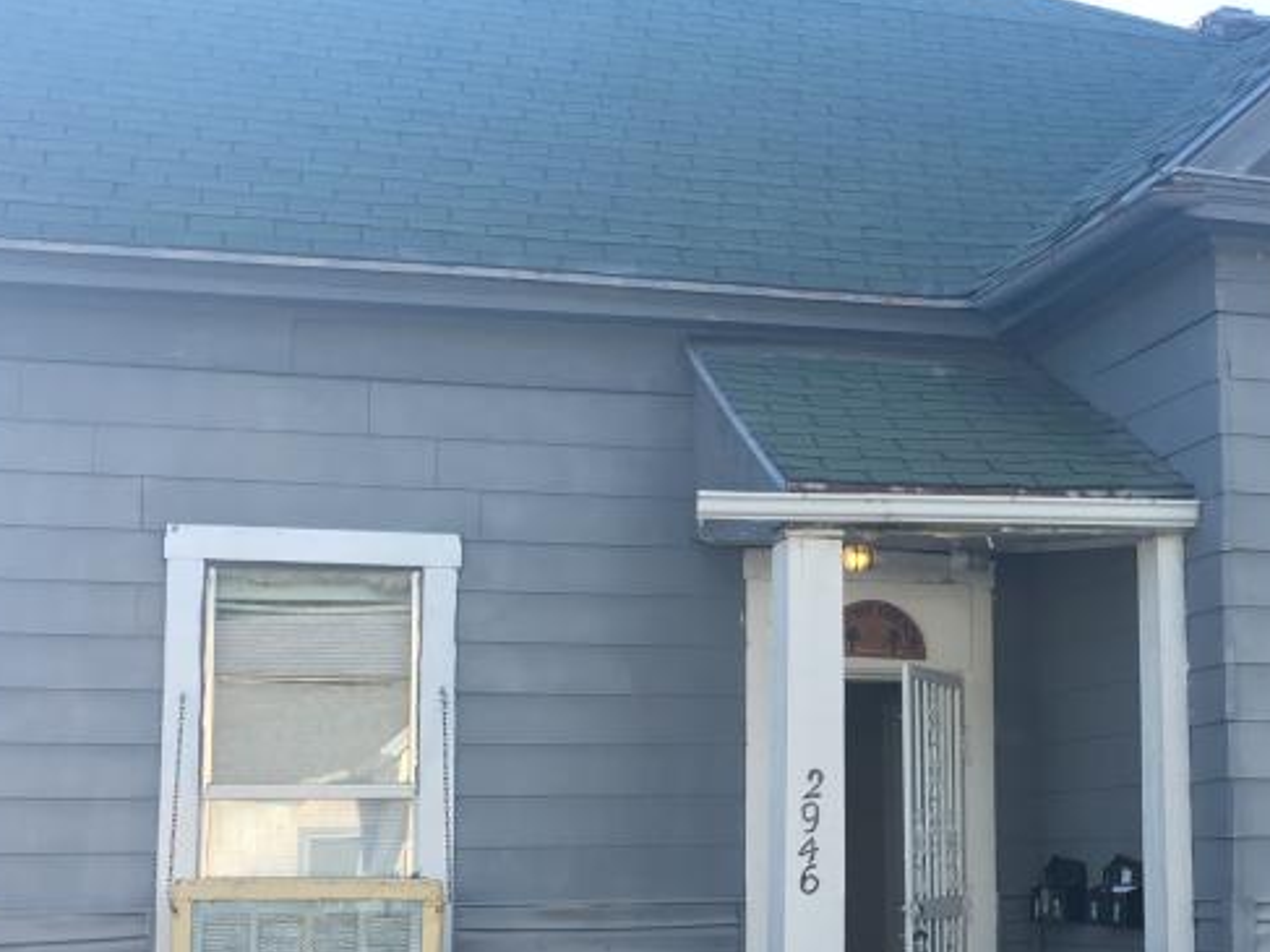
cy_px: 600
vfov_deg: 23.9
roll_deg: +0.2
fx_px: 2237
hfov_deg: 31.1
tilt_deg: +7.0
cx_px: 965
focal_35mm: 61
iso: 25
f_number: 2.2
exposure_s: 1/172
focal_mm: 4.15
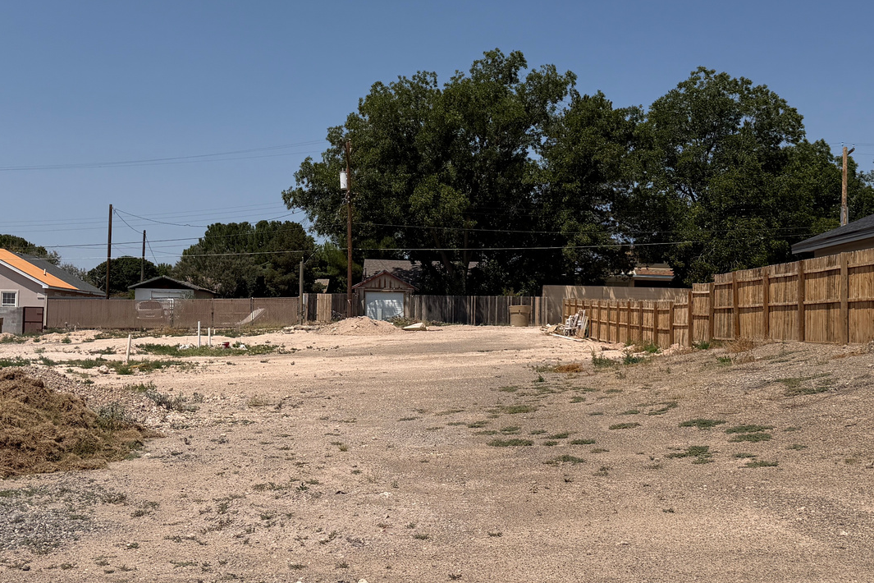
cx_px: 431
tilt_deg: +2.0
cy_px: 294
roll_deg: +0.7
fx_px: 1165
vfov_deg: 28.1
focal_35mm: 48
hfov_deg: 41.1
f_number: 1.78
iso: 80
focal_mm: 6.76
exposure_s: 1/10309
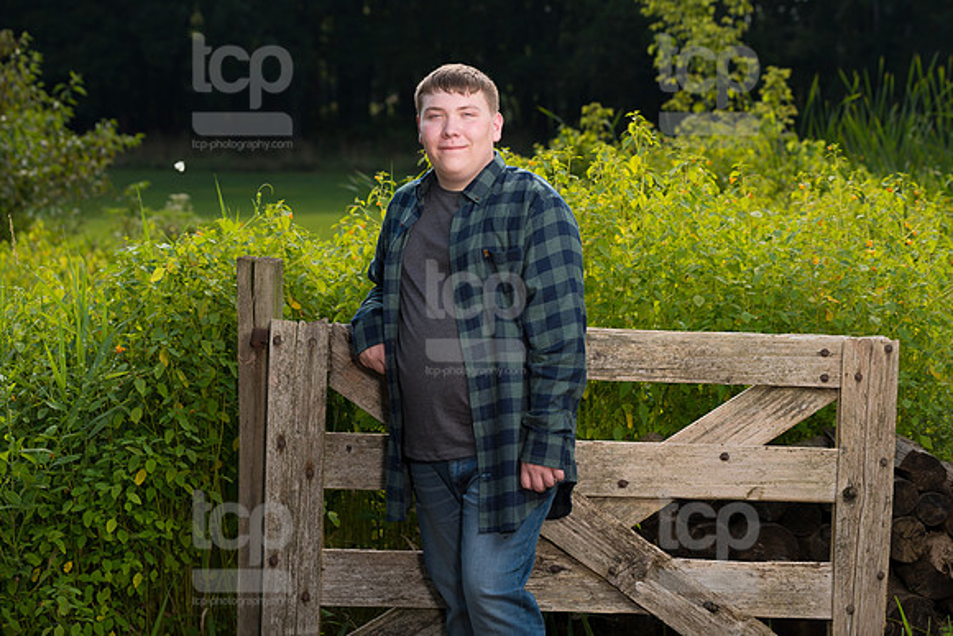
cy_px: 247
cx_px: 583
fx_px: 2528
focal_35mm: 95
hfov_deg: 21.3
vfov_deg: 14.3
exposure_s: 1/250
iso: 40
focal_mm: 78
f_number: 4.5
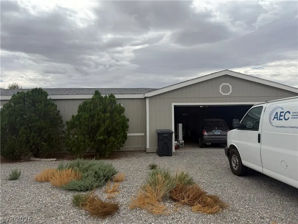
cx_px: 149
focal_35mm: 24
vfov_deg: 56.8
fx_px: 207
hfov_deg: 71.6
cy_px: 112
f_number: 1.78
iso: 80
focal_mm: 6.76
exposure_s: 1/6173
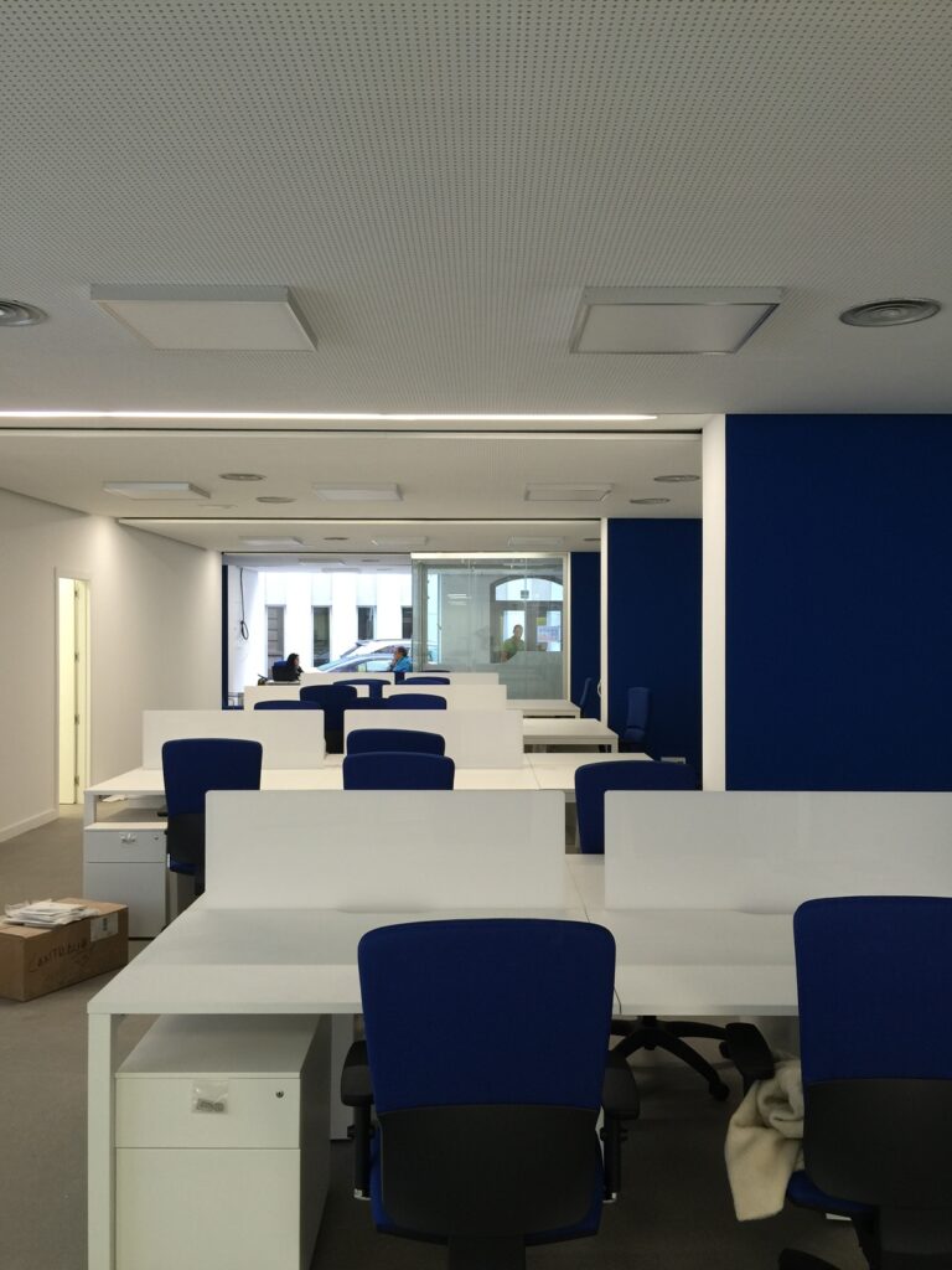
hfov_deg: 48.2
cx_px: 476
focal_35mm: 29
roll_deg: -0.2
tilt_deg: -0.1
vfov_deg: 61.7
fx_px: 1063
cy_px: 635
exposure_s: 1/15
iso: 32
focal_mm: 4.15
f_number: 2.2
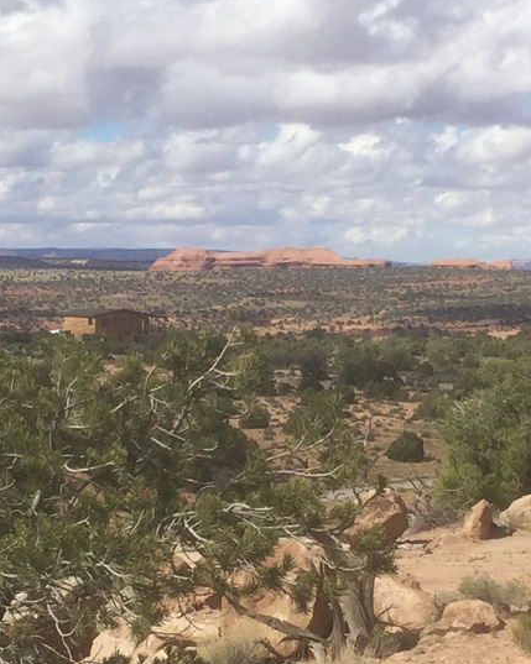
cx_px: 196
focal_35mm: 108
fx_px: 2123
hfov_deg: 14.2
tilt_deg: -5.8
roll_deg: +0.4
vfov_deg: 17.7
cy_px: 469
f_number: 2.2
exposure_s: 1/3049
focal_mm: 4.15
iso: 32
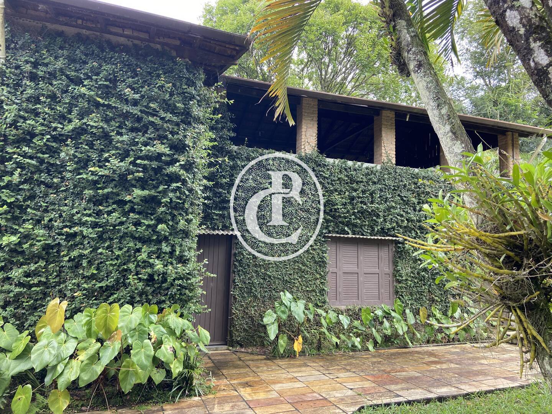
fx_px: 415
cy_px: 207
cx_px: 276
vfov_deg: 53.1
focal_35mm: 26
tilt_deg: +8.6
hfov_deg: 67.3
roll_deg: -0.6
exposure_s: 1/122
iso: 40
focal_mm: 4.25
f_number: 1.8
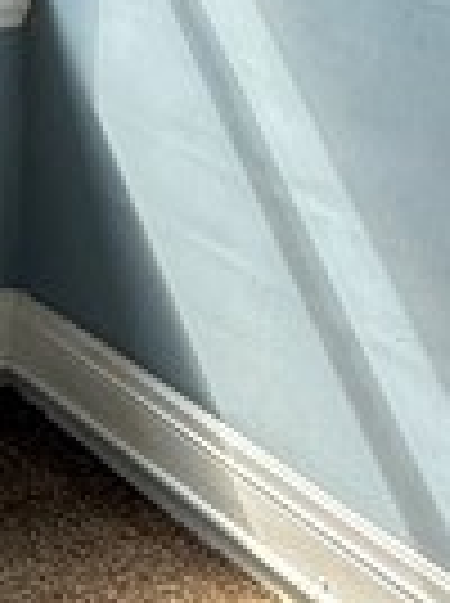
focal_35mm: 107
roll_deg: -0.8
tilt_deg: -3.7
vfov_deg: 16.9
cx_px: -396
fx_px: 1861
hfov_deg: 12.4
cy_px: -266
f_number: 2.2
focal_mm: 2.22
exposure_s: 1/99
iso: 50
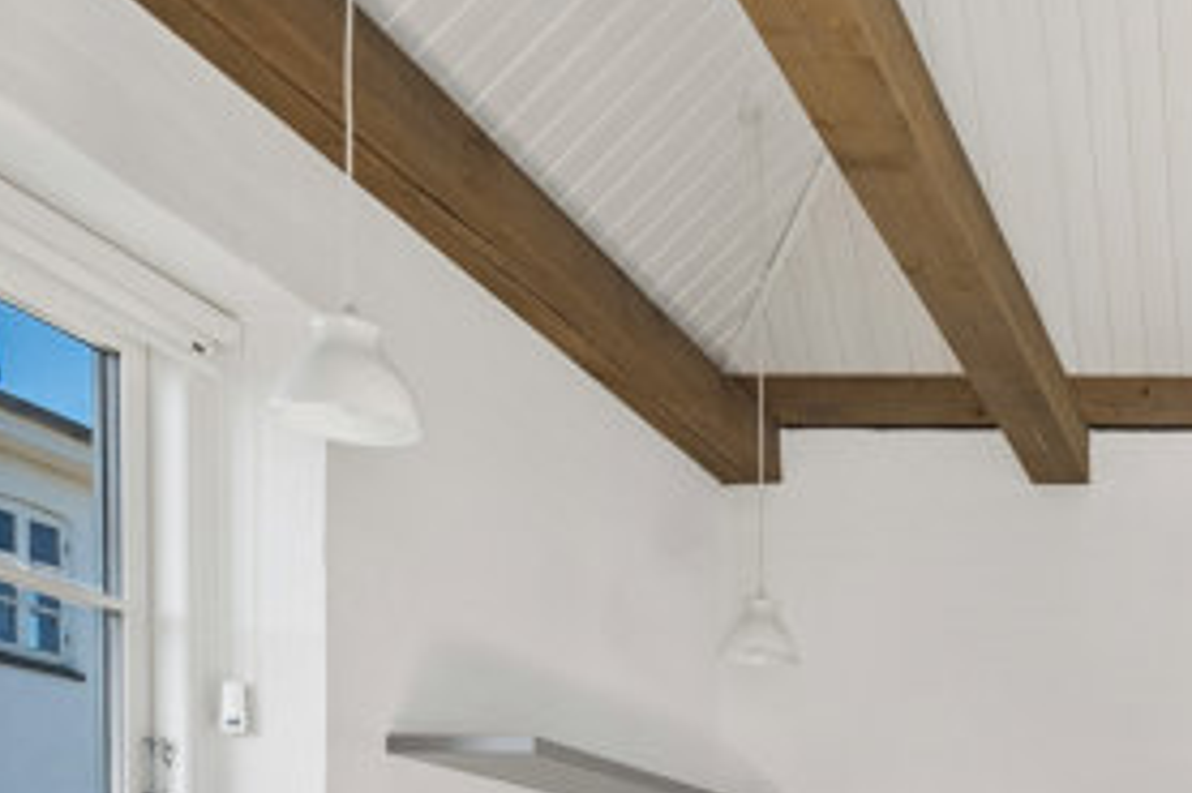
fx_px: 1621
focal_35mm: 49
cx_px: 1355
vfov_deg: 24.5
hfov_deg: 34.1
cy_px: 988
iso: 400
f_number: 8
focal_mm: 17
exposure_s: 1/125
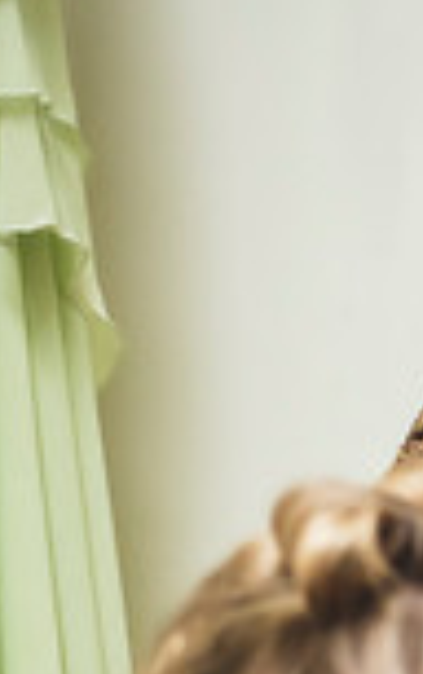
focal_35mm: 193
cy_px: 795
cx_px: 1216
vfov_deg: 10.7
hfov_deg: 6.3
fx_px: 3550
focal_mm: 50
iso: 1000
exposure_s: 1/200
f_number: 1.8
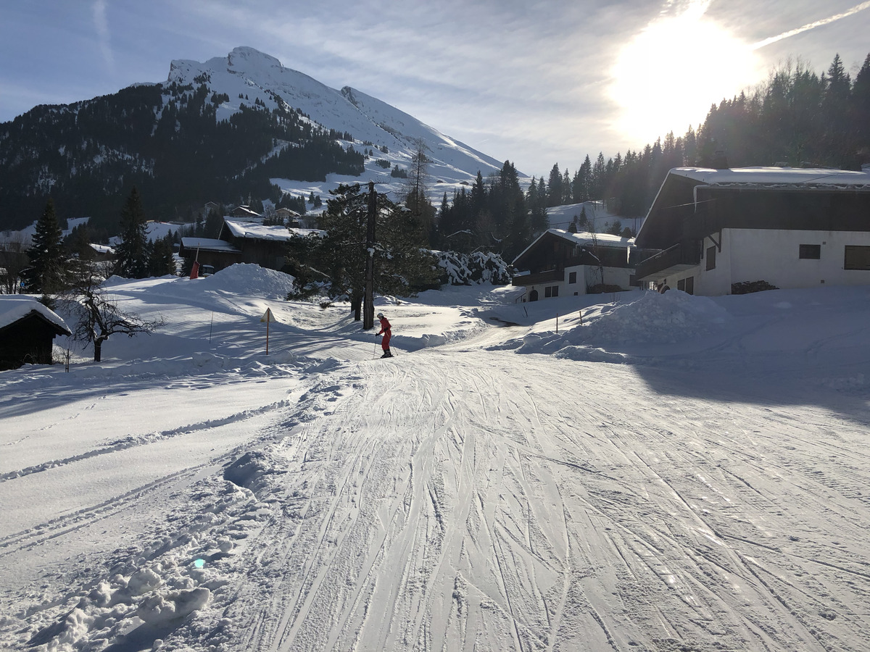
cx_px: 435
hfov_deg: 63.4
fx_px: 704
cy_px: 326
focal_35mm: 28
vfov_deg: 49.7
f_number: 1.8
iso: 20
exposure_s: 1/6024
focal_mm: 4
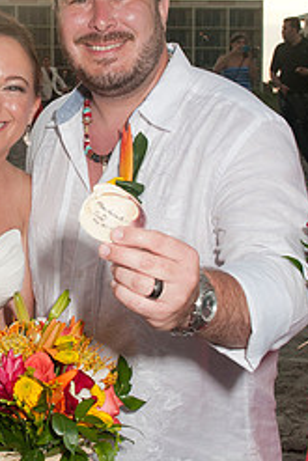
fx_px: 910
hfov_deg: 19.0
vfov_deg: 28.3
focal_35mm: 71
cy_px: 164
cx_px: 61
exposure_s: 1/250
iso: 400
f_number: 7.1
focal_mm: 26
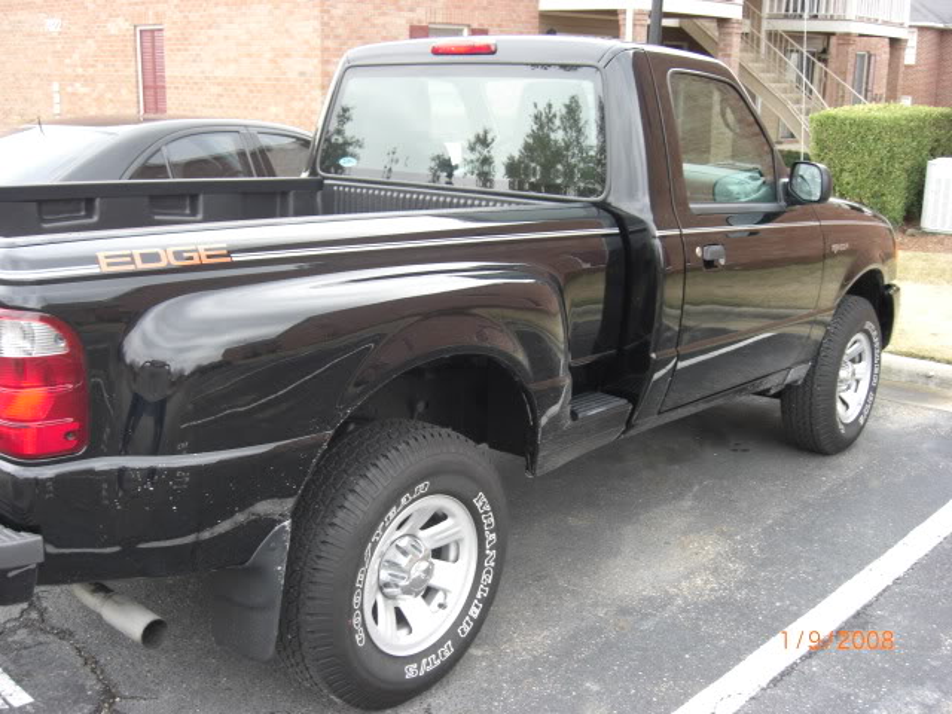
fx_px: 1045
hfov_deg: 49.0
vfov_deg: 37.7
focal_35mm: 38
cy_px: 357
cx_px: 476
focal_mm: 7.9
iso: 80
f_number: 2.8
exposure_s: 1/60
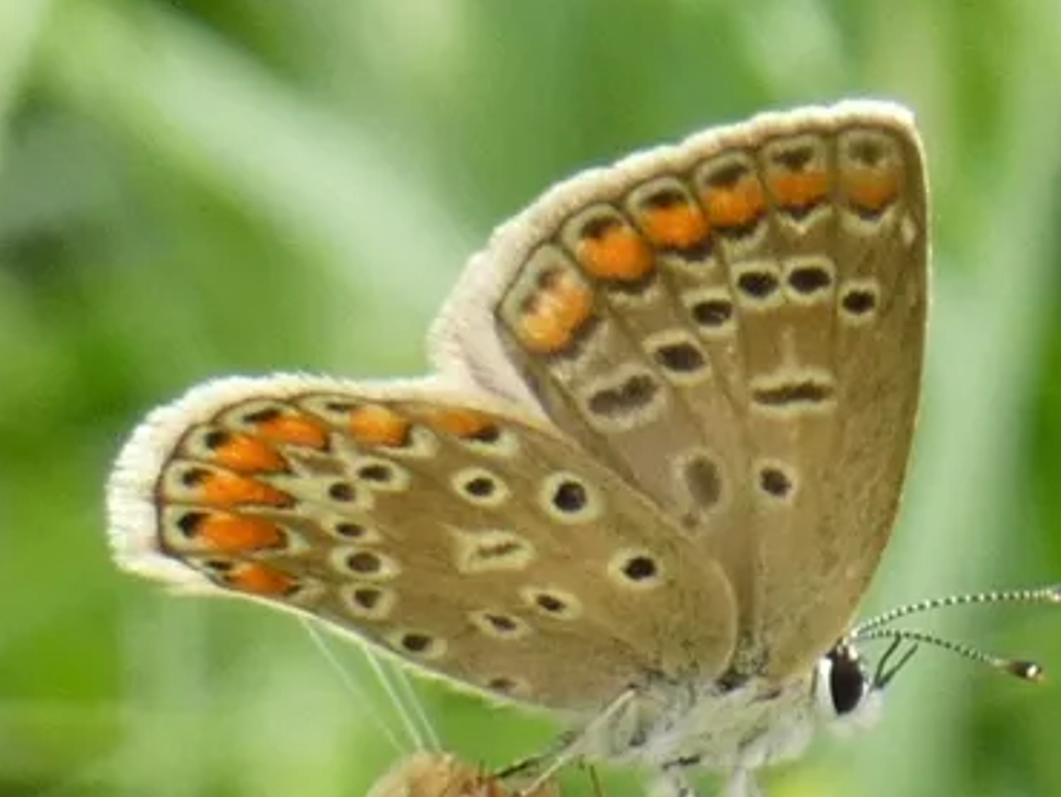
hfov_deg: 3.9
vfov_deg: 3.0
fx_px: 15427
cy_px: 593
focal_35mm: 503
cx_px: 665
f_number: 5.5
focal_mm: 52.2
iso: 100
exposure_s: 1/80
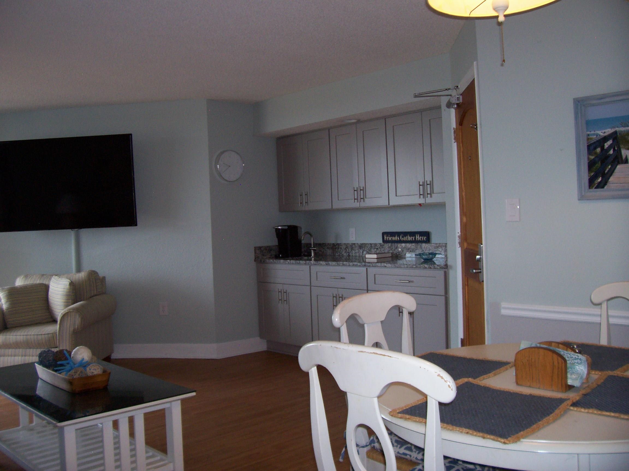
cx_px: 314
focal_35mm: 34
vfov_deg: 41.8
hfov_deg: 54.0
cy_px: 236
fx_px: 618
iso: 140
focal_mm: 5.6
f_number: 2.7
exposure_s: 1/112
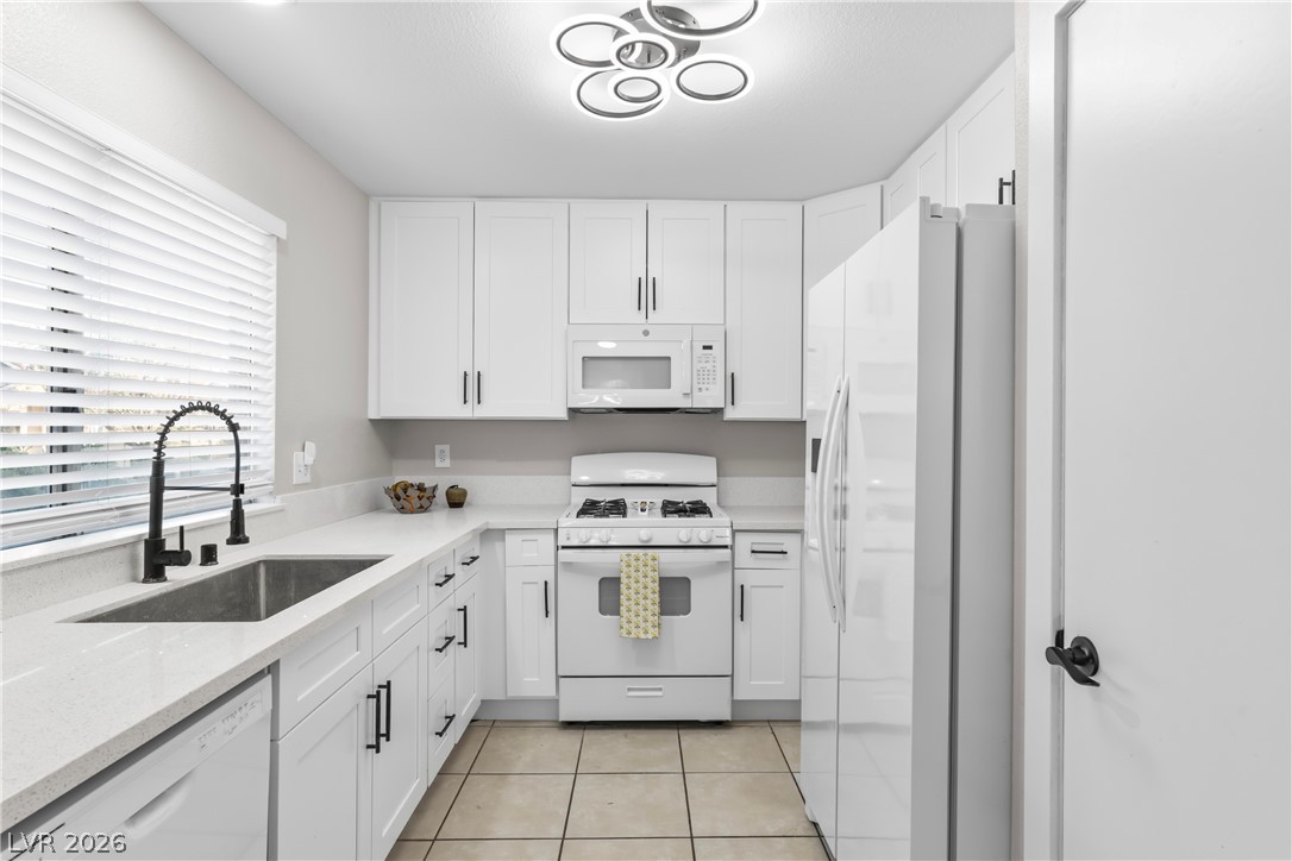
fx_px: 682
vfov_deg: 64.6
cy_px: 430
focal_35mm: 19
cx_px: 646
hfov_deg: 86.9
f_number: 8
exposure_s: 1/3
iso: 400
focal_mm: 19
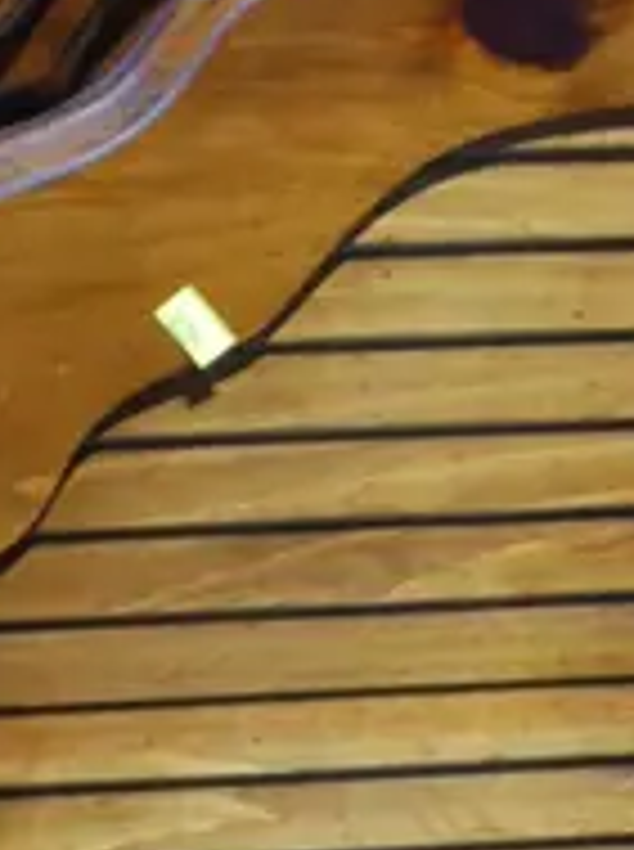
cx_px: 895
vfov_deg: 12.9
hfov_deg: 9.5
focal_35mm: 152
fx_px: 3725
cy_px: 828
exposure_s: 1/60
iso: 1250
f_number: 4.5
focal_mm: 14
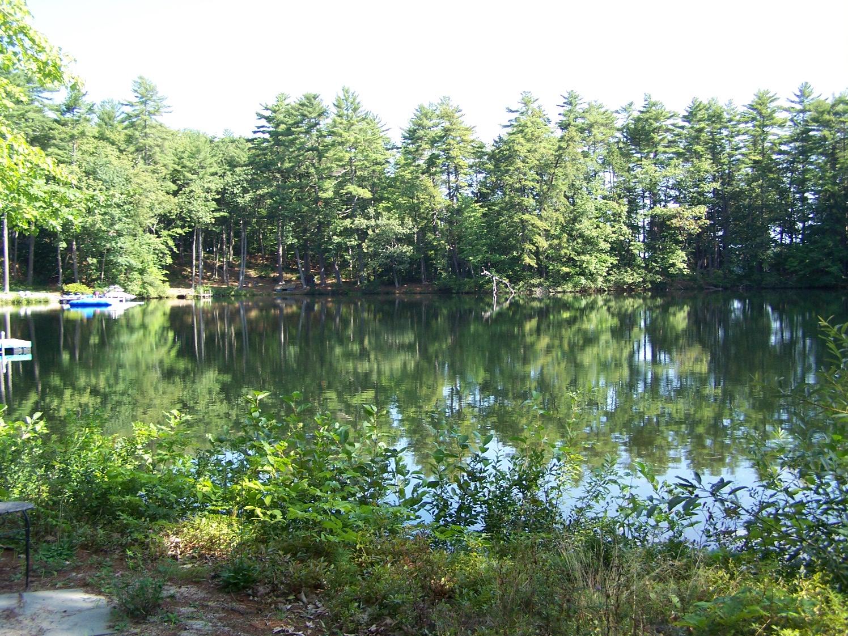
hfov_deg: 49.0
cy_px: 318
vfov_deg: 37.7
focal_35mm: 38
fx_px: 931
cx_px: 424
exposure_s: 1/200
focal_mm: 6.3
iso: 80
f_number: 2.8
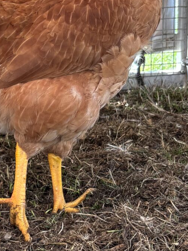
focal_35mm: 99
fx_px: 717
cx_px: -82
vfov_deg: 19.8
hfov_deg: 14.1
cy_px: 147
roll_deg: +2.8
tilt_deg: -17.5
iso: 40
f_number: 1.6
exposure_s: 1/121
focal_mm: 5.96
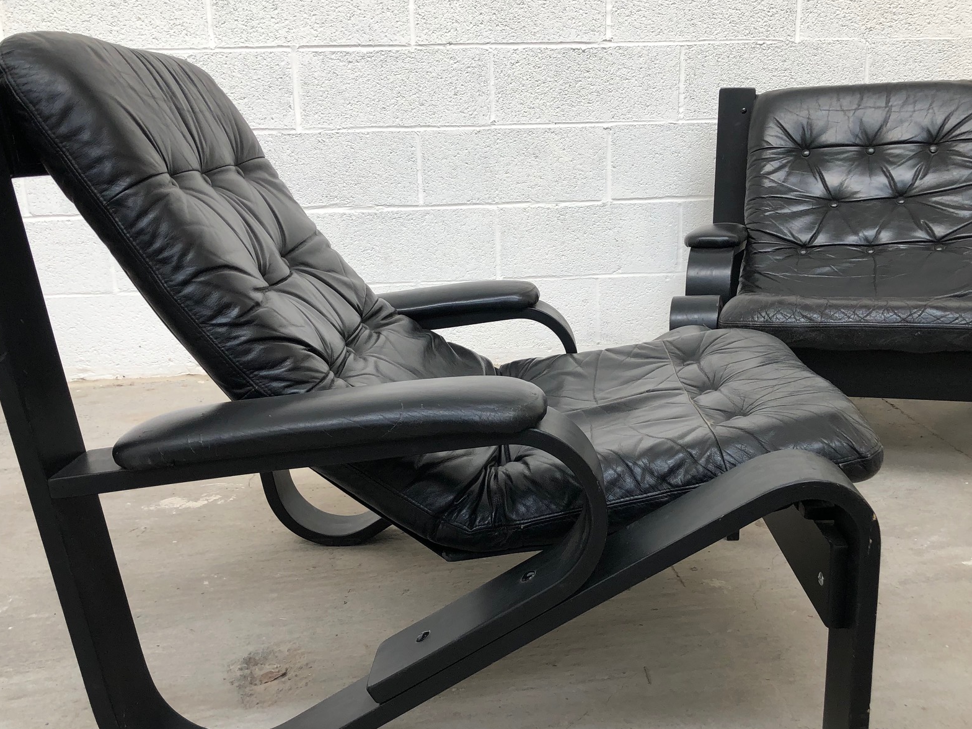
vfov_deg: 39.6
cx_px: 532
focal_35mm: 36
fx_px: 1011
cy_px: 393
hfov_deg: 51.3
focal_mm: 3.99
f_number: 1.8
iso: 40
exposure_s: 1/120
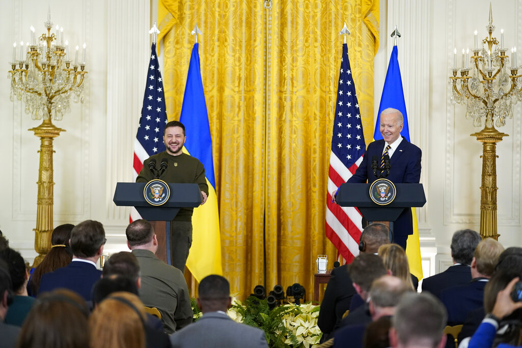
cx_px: 261
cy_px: 174
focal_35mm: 121
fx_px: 1755
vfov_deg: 11.3
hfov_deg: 16.9
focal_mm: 121
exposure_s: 1/400
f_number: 2.8
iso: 3200
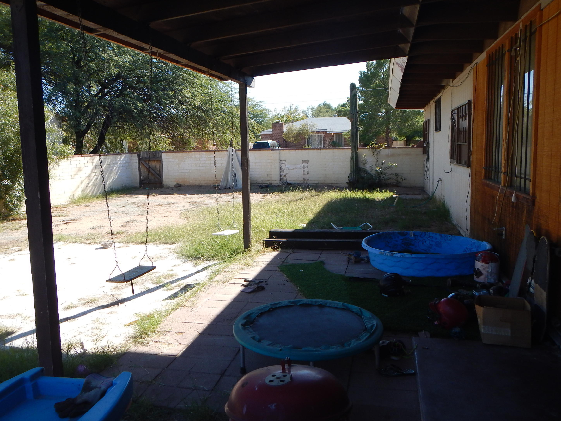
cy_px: 206
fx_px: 470
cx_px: 272
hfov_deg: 61.7
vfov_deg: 48.2
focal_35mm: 29
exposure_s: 1/400
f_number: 3.9
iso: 125
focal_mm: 5
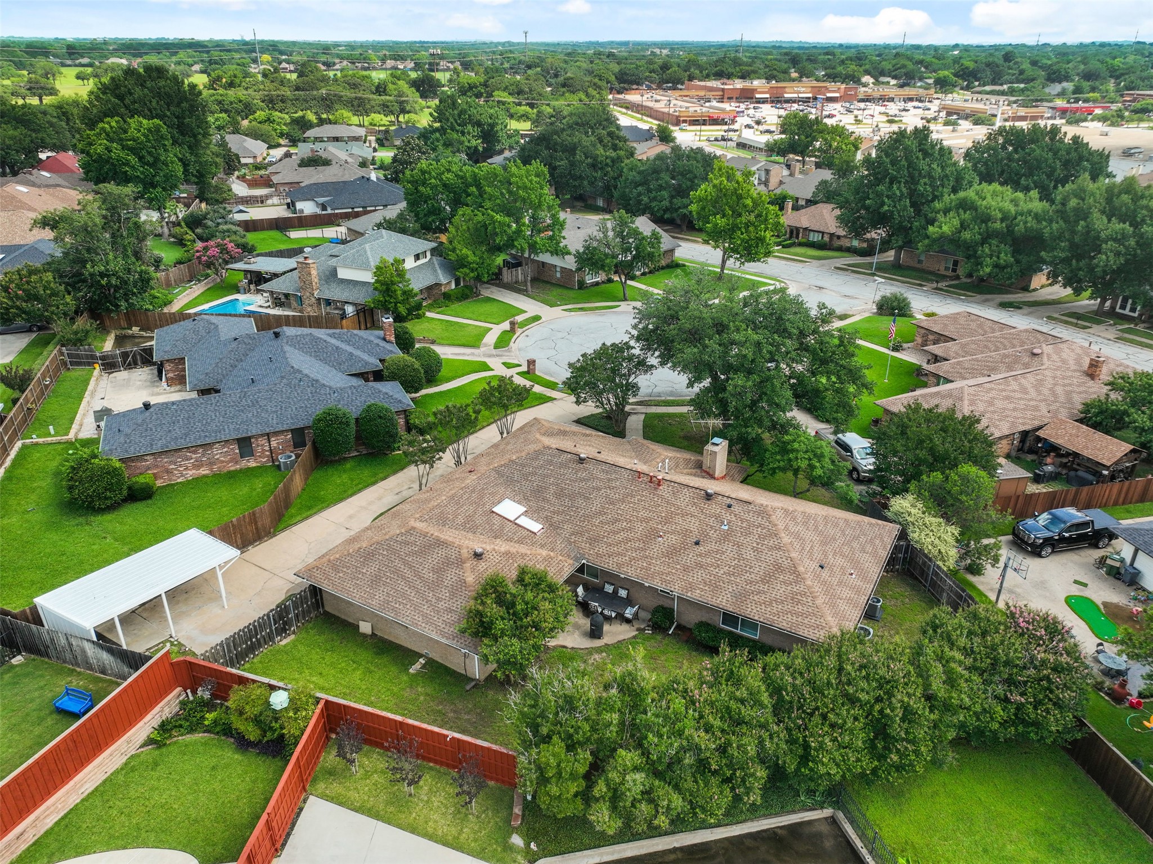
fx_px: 799
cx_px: 576
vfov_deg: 56.8
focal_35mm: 24
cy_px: 432
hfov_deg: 71.6
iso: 200
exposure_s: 1/1250
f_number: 2.8
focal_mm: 12.29
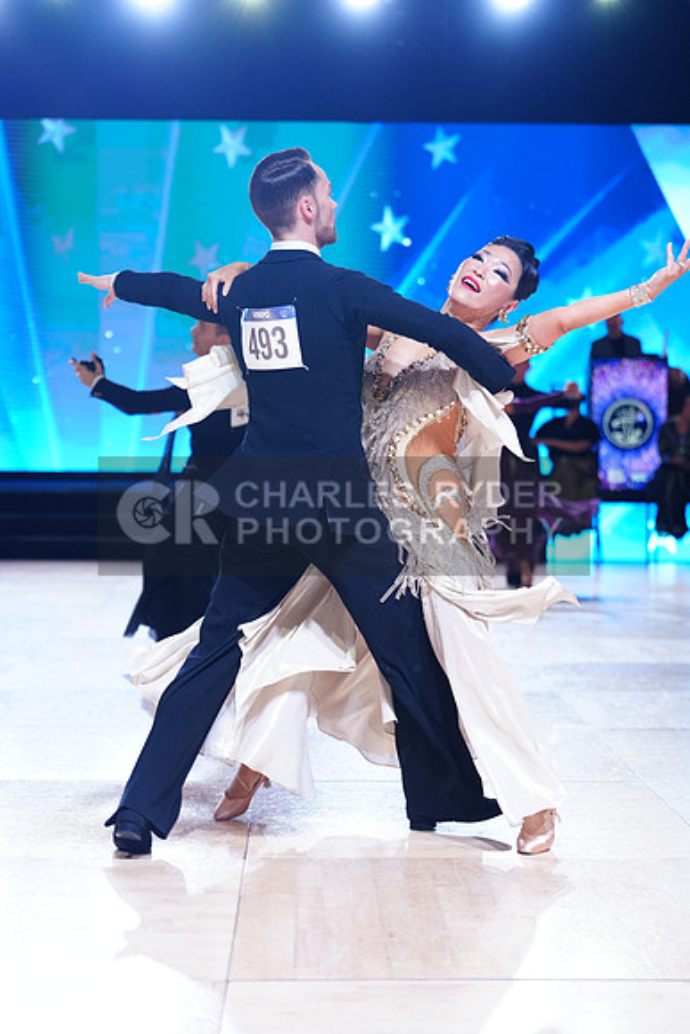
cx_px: 345
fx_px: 2011
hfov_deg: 19.5
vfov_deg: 28.8
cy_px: 517
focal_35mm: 70
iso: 1250
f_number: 2.8
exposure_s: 1/500
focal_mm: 70
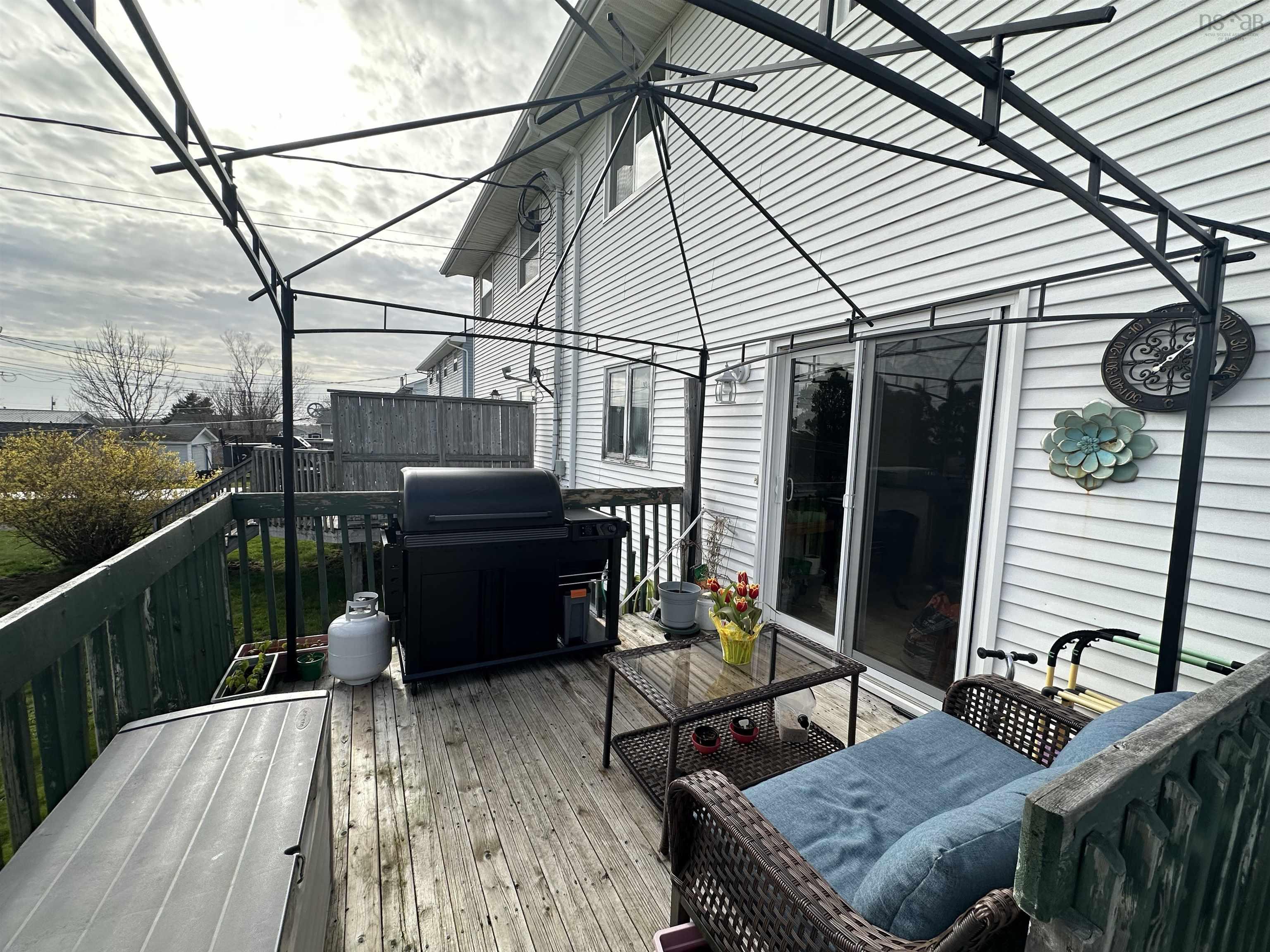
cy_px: 476
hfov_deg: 102.1
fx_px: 514
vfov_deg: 85.7
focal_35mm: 14
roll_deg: -1.7
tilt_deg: -5.1
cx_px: 635
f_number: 2.2
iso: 50
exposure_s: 1/1511
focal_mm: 2.22
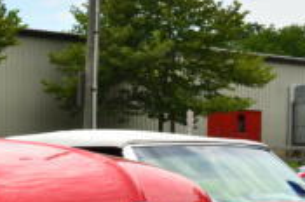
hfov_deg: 16.2
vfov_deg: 11.3
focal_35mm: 118
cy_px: 245
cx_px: -119
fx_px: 998
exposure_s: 1/125
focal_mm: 20
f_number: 11
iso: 100
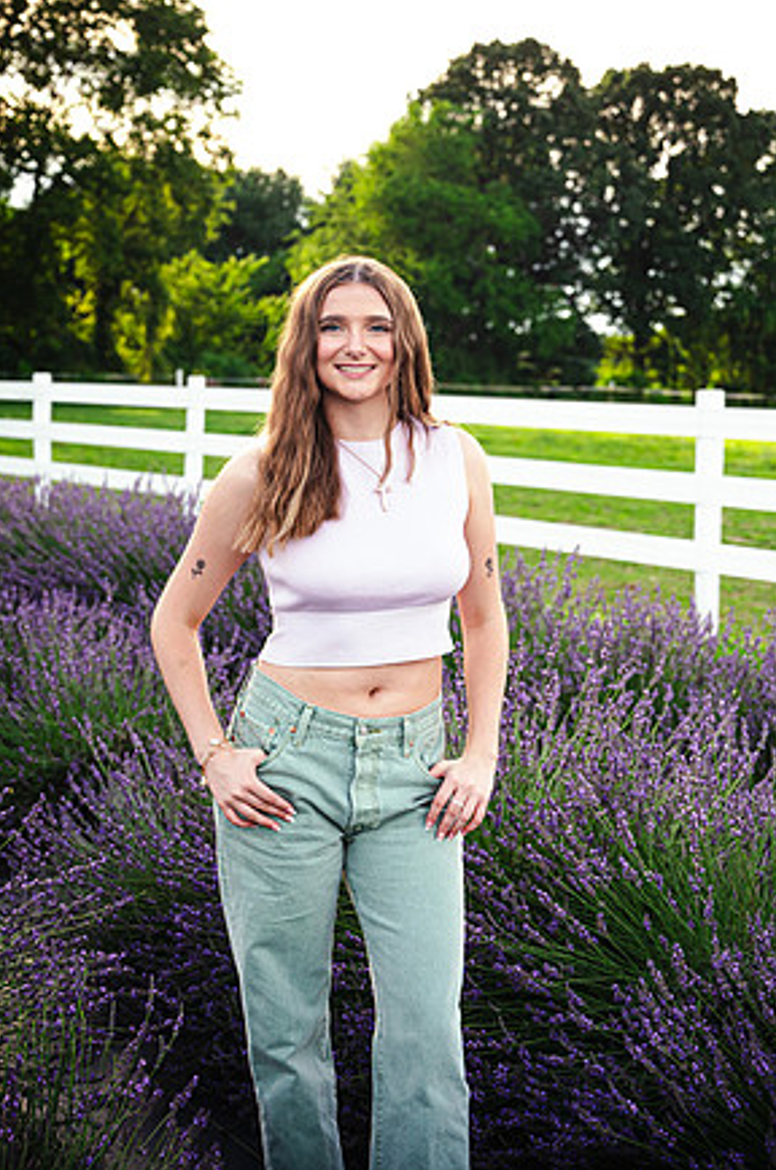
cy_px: 566
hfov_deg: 24.5
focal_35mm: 55
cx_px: 376
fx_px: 1784
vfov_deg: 36.3
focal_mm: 53
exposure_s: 1/2000
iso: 1000
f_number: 4
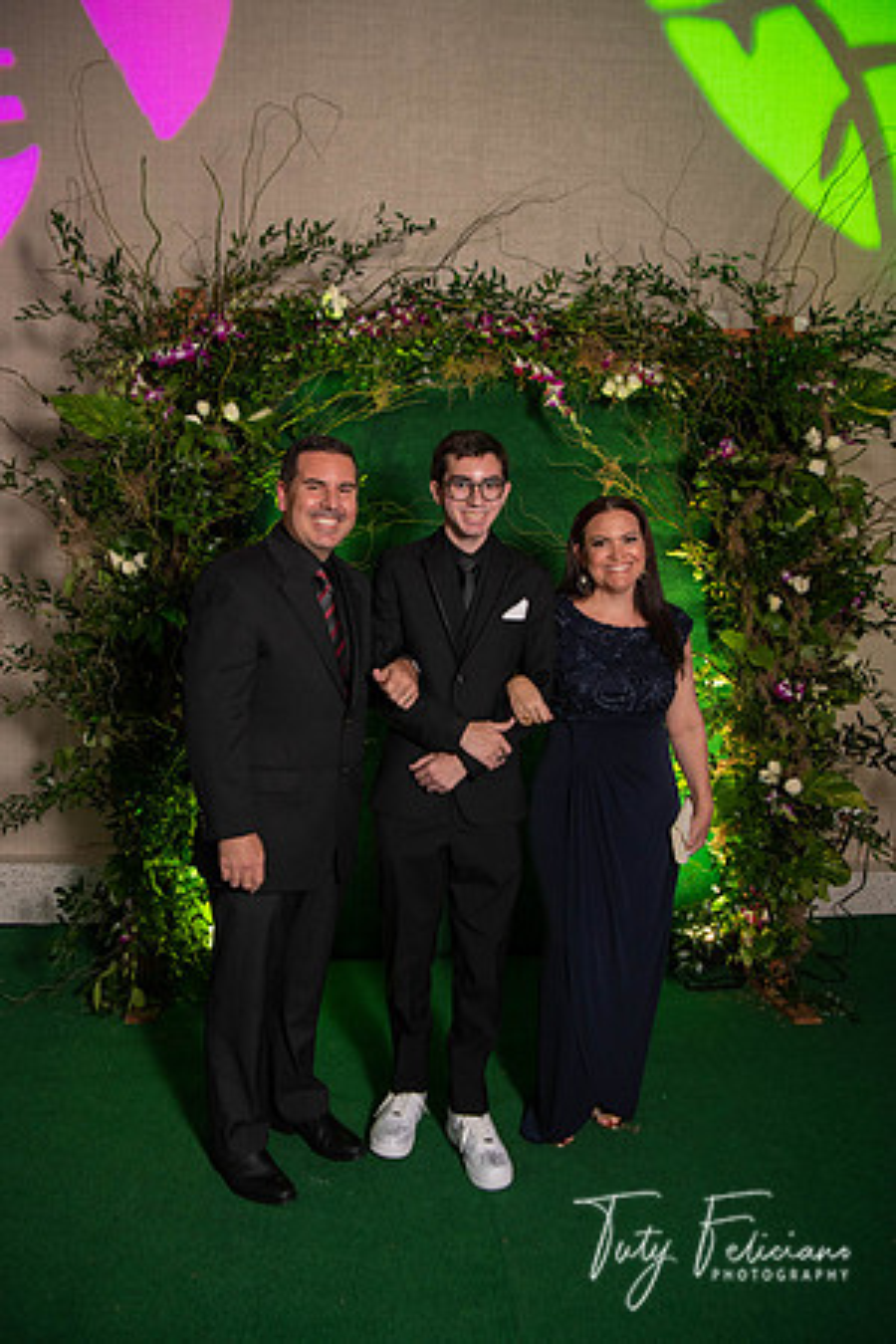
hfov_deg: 42.3
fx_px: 1157
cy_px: 672
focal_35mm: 31
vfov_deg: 60.3
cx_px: 448
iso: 800
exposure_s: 1/50
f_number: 4.5
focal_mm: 31
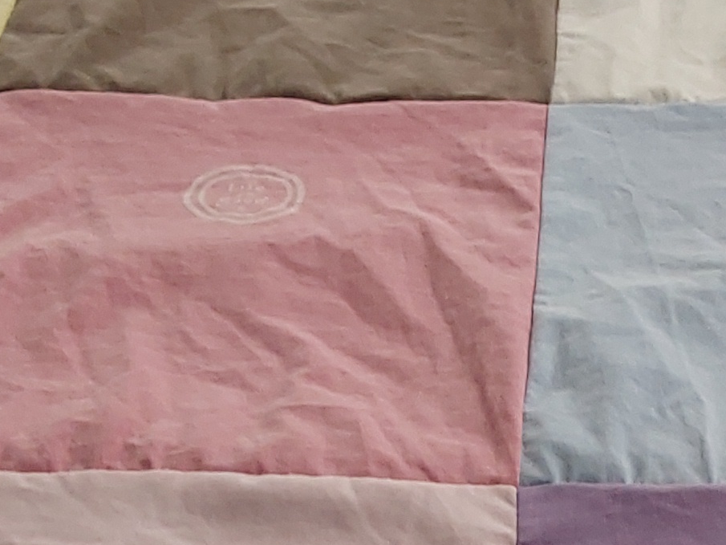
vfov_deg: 13.8
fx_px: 2119
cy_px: 804
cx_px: 571
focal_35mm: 101
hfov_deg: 19.3
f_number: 1.9
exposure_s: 1/60
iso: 64
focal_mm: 2.91
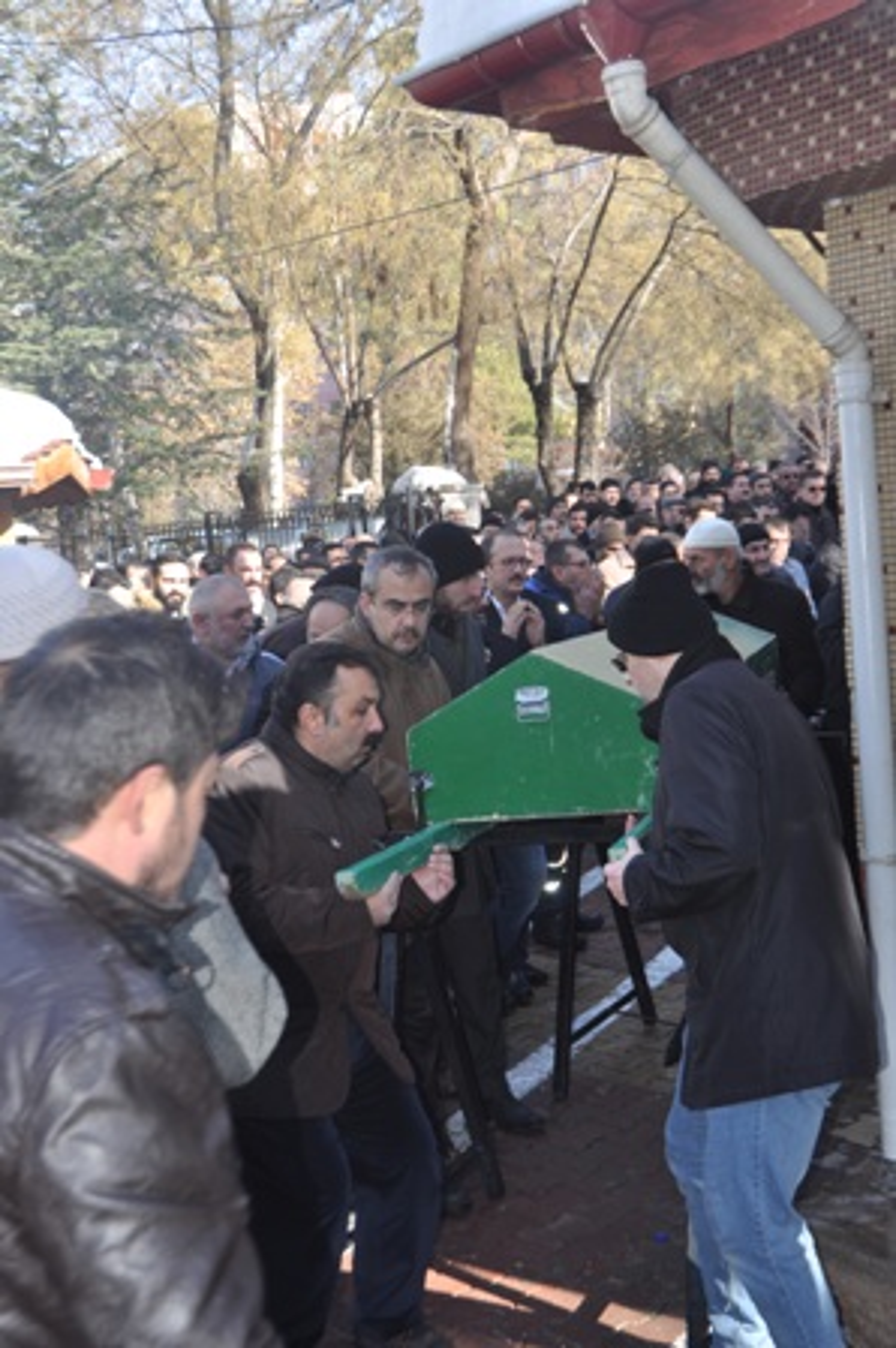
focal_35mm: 46
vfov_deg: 42.4
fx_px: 1739
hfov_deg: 28.9
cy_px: 674
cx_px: 448
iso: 200
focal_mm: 31
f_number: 5.6
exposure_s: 1/200
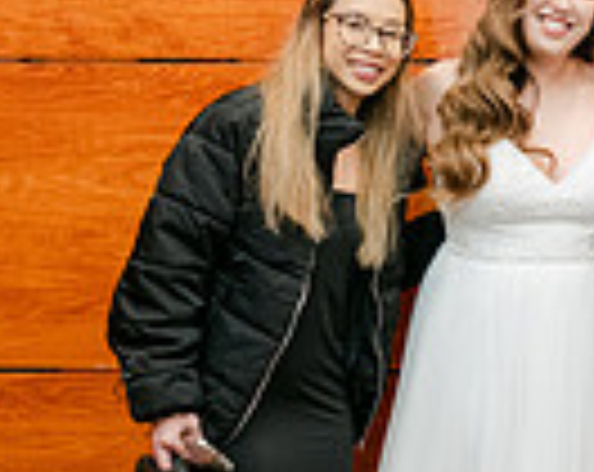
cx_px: 644
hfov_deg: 23.4
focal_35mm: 77
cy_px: 180
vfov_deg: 19.8
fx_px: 1351
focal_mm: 16
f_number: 2.8
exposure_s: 1/125
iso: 800
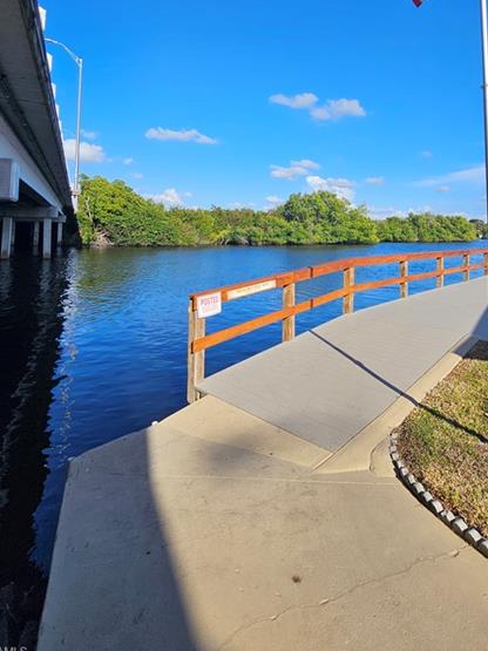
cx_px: 300
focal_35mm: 18
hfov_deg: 70.6
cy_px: 210
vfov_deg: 84.3
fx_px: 338
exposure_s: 1/3333
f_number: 2.2
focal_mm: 2.2
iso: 50
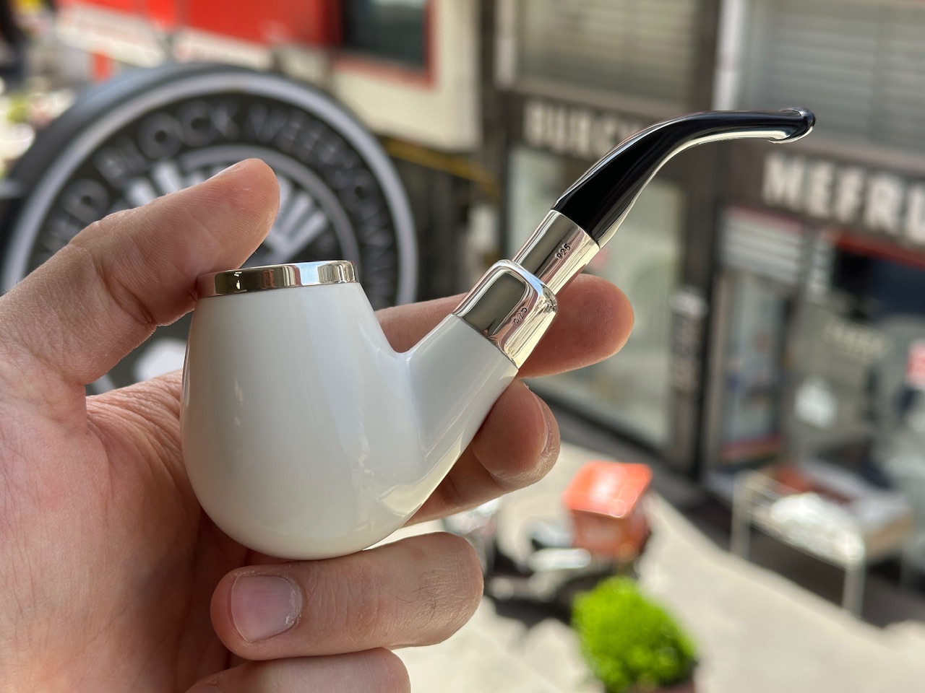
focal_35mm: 48
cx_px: 462
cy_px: 346
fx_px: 1283
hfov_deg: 39.7
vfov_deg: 30.3
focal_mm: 6.86
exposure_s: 1/980
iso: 64
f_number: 1.78
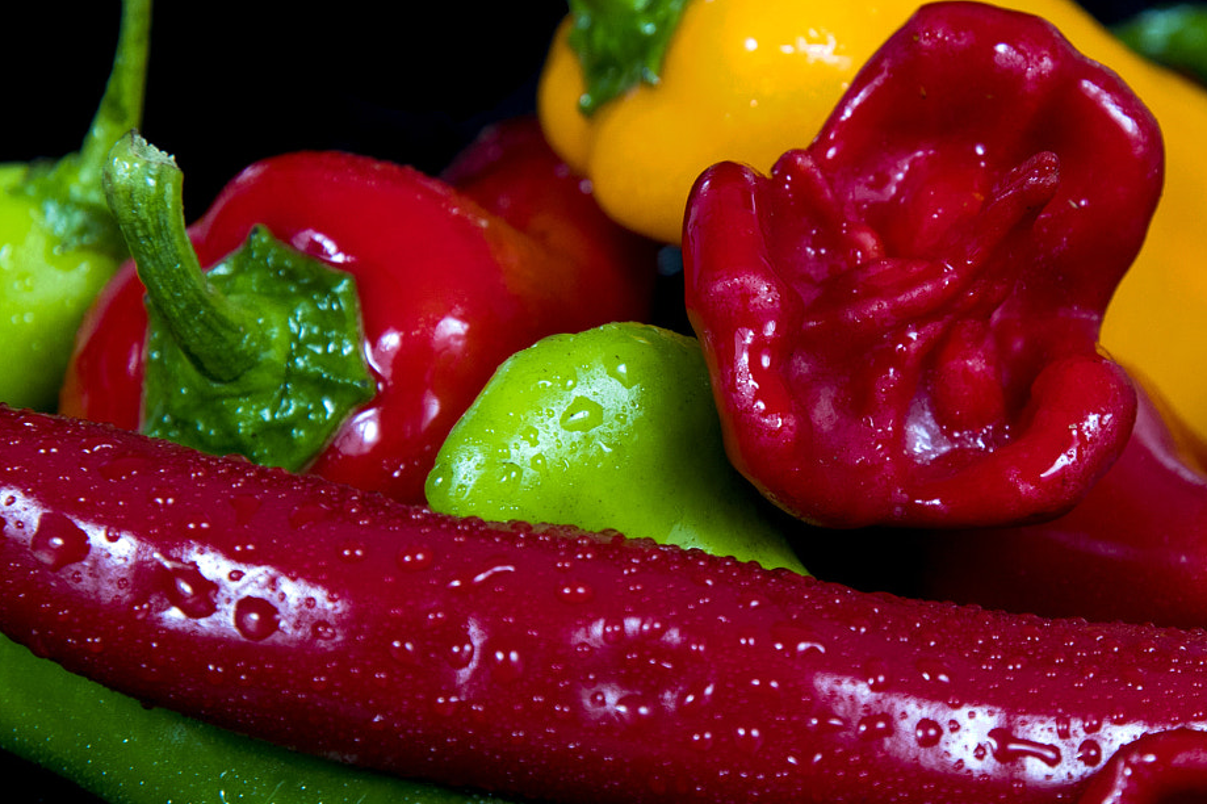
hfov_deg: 9.8
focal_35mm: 209
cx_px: 885
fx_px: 7004
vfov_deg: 6.6
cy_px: 390
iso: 200
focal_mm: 80
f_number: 8
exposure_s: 1/60
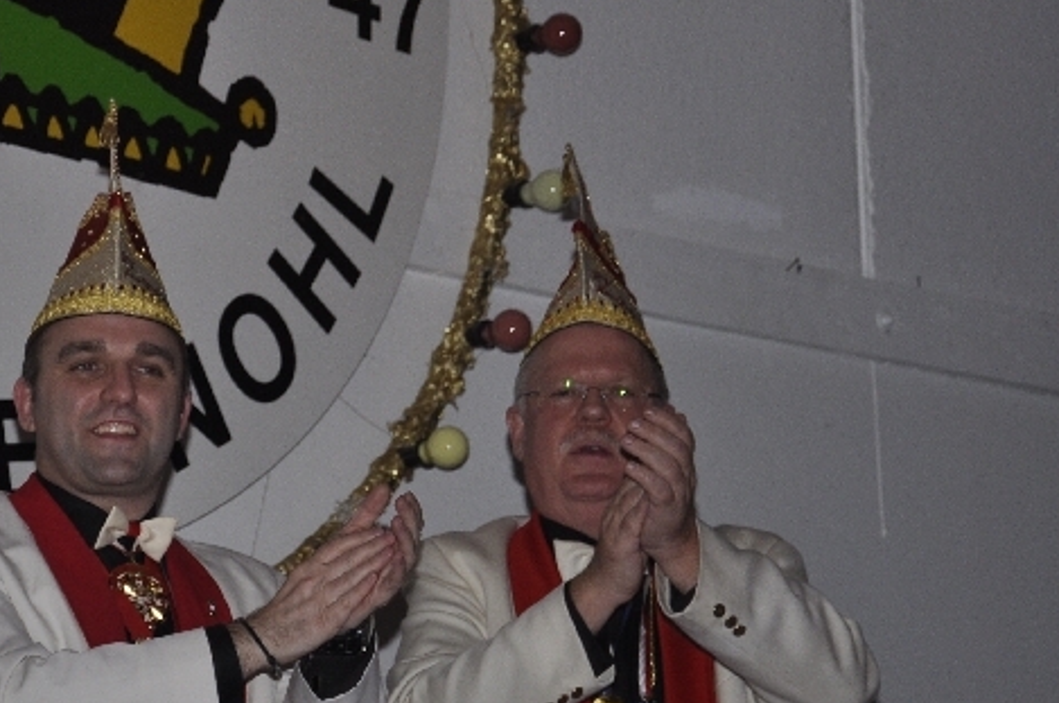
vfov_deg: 7.6
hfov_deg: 11.5
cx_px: 248
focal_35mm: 179
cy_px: 480
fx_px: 5257
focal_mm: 70
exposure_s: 1/60
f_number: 5.3
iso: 400
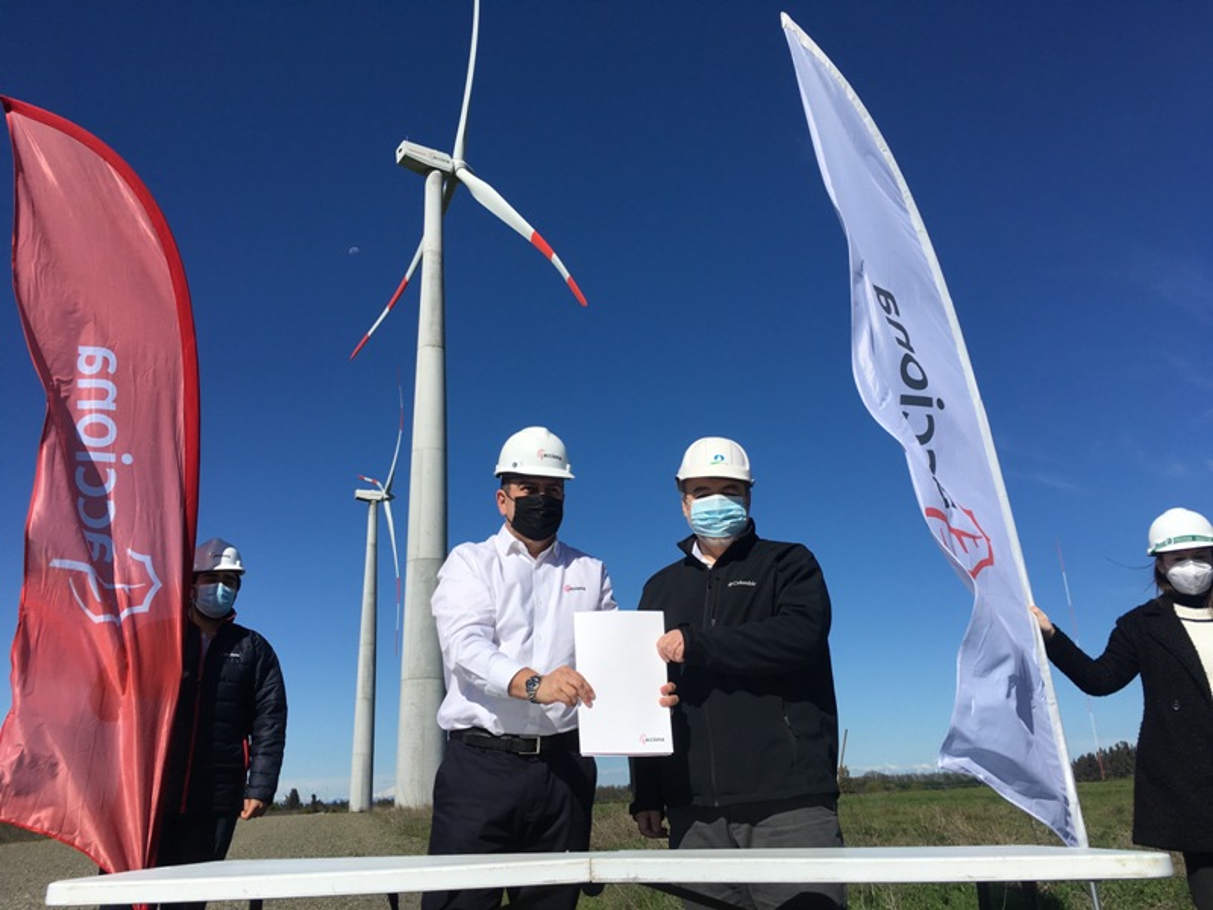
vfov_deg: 48.2
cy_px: 455
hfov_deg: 61.7
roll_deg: +2.1
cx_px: 606
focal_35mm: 29
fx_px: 1016
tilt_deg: +16.6
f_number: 2.2
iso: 25
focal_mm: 4.15
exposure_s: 1/3205
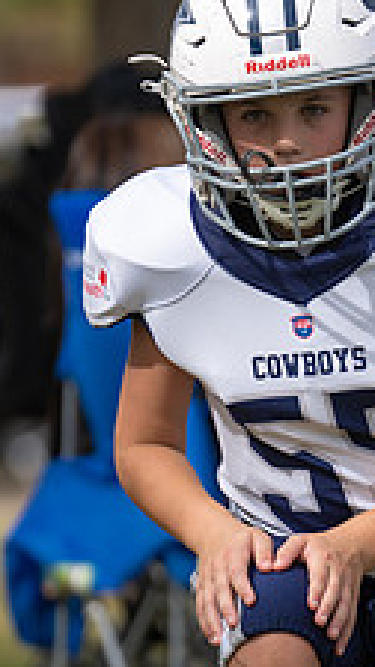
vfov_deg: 3.1
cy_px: 542
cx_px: 396
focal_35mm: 695
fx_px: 12286
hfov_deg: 1.7
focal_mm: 200
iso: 100
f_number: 2.8
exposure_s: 1/1600
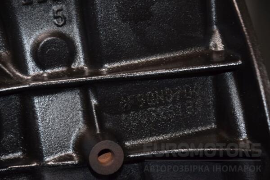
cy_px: 90
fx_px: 1181
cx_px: 135
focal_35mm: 158
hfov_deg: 13.0
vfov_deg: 8.7
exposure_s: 1/60
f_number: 5.6
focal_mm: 105
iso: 800
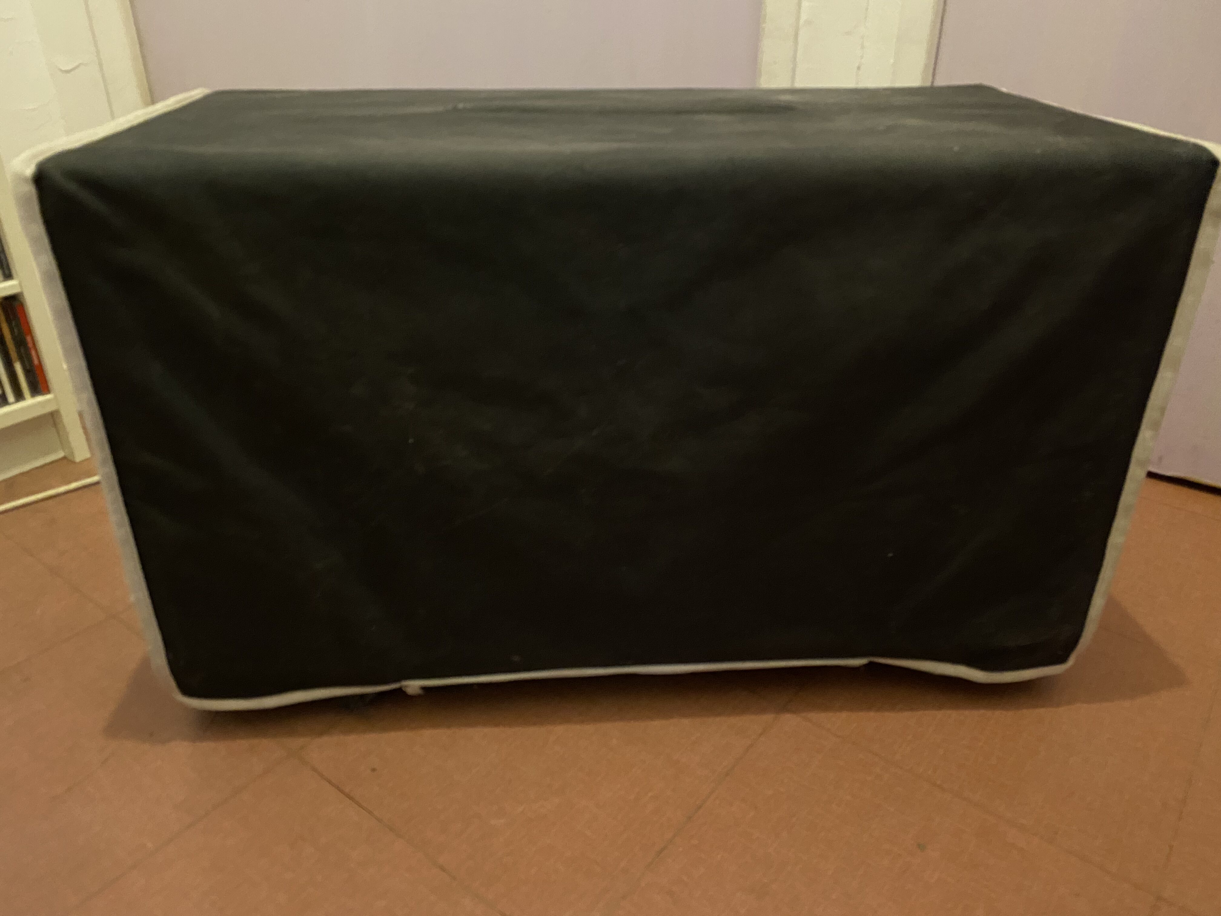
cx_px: 610
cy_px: 458
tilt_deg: -28.0
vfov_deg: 53.1
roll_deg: -0.2
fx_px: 917
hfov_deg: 67.3
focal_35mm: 26
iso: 1000
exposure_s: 1/20
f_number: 1.8
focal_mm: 4.25
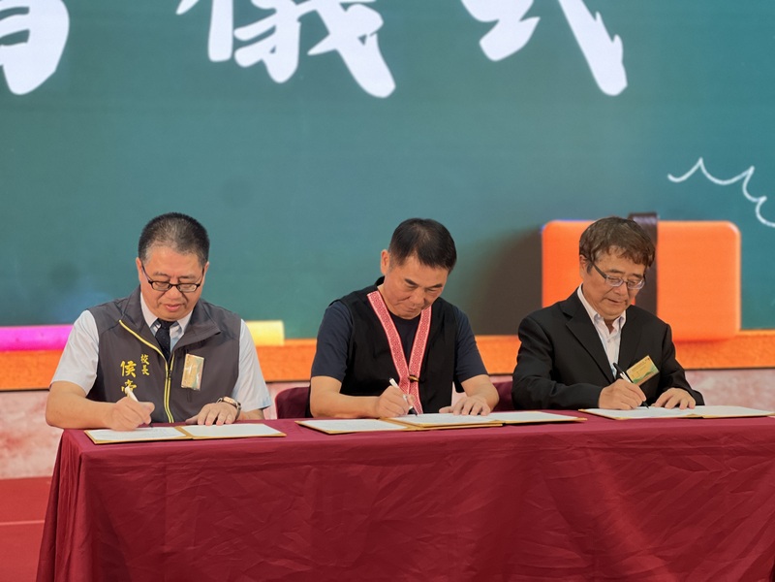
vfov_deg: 19.1
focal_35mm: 77
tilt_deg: -1.1
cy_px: 291
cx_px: 388
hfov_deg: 25.3
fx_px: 1724
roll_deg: +1.2
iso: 320
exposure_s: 1/38
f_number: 2.8
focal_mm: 9
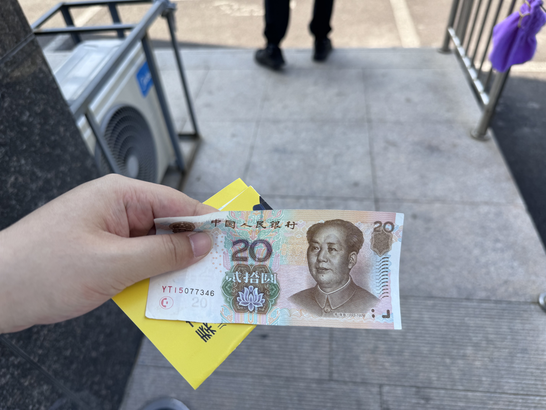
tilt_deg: -46.1
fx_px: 379
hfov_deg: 71.6
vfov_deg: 56.8
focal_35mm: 24
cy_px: 205
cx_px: 273
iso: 80
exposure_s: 1/765
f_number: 1.78
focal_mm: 6.86
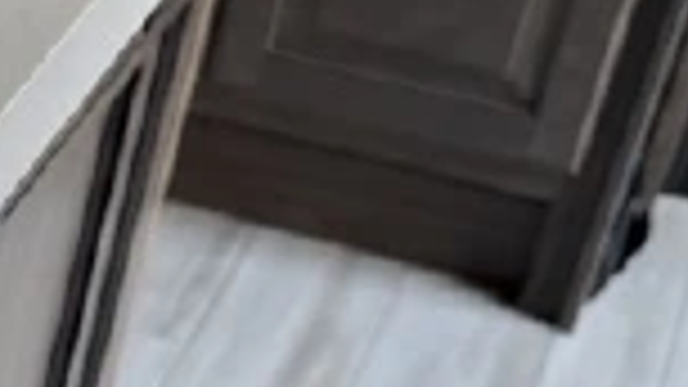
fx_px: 2499
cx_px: -553
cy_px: 459
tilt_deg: -33.7
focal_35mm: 137
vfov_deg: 8.8
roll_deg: -4.9
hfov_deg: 13.9
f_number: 1.78
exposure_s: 1/121
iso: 100
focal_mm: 6.76
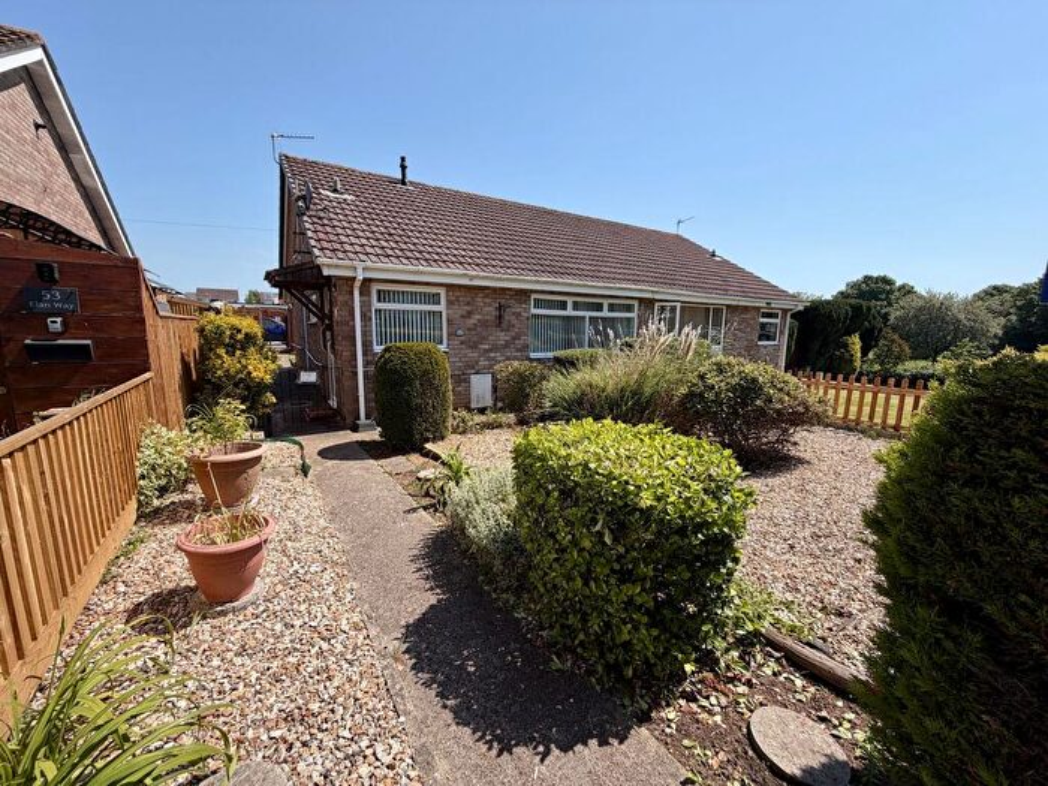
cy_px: 393
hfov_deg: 102.1
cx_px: 524
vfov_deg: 85.7
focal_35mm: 14
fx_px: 424
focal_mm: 2.22
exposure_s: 1/770
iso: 20
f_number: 2.2
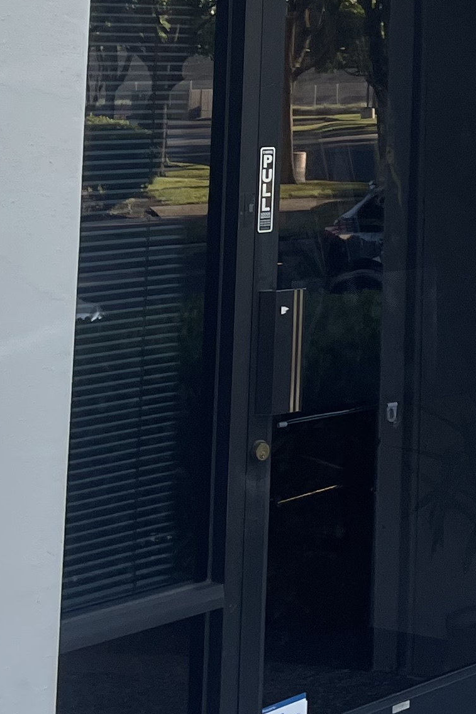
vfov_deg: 20.0
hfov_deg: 13.0
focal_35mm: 96
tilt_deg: +8.0
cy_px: -124
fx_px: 1904
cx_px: 836
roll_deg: +0.8
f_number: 1.6
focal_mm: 4.2
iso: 32
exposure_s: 1/307
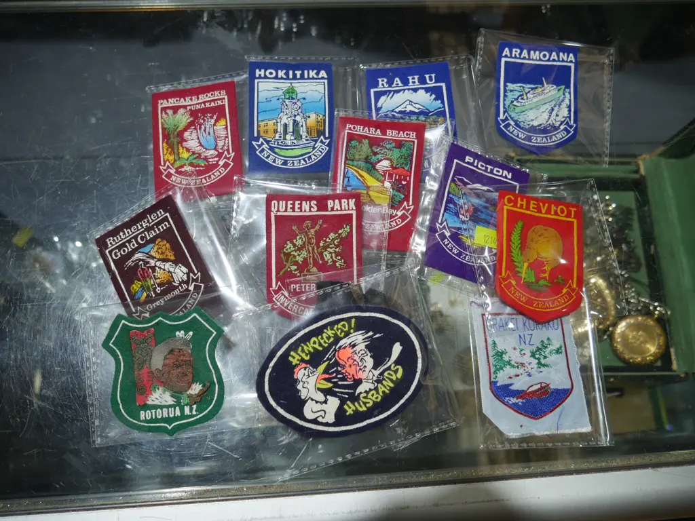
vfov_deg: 49.7
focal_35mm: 28
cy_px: 260
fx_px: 562
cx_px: 348
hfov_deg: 63.4
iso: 200
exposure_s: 1/100
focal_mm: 14
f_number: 3.5
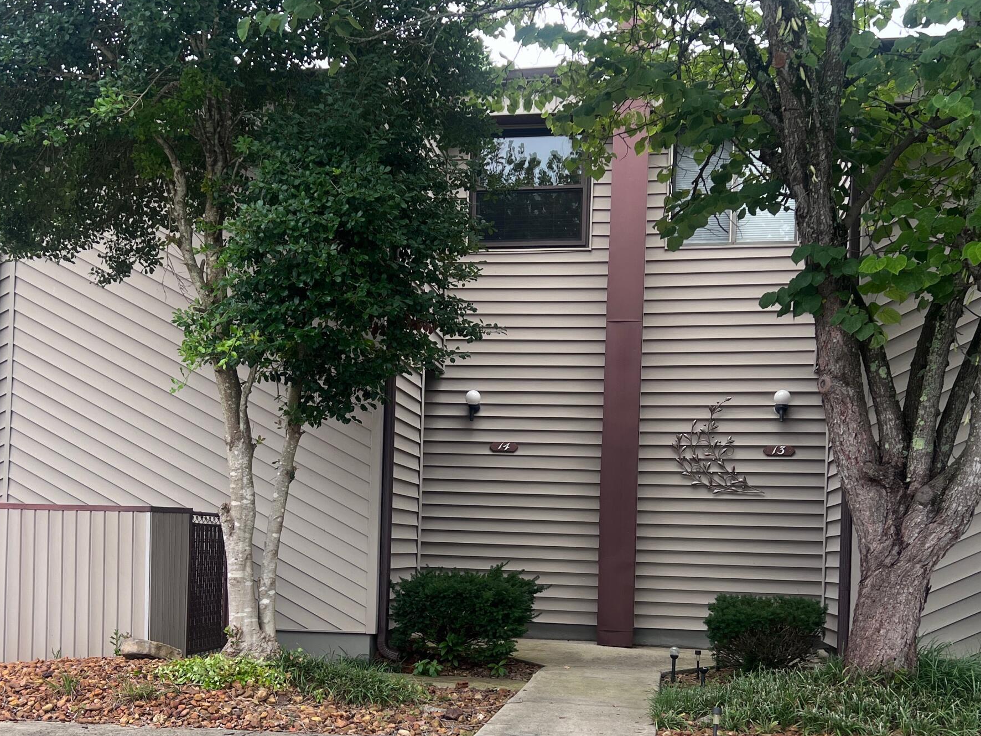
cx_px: 423
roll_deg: -1.1
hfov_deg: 42.8
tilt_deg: +0.8
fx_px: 1247
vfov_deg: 32.4
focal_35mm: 44
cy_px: 527
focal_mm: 5.7
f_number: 1.5
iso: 50
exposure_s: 1/458
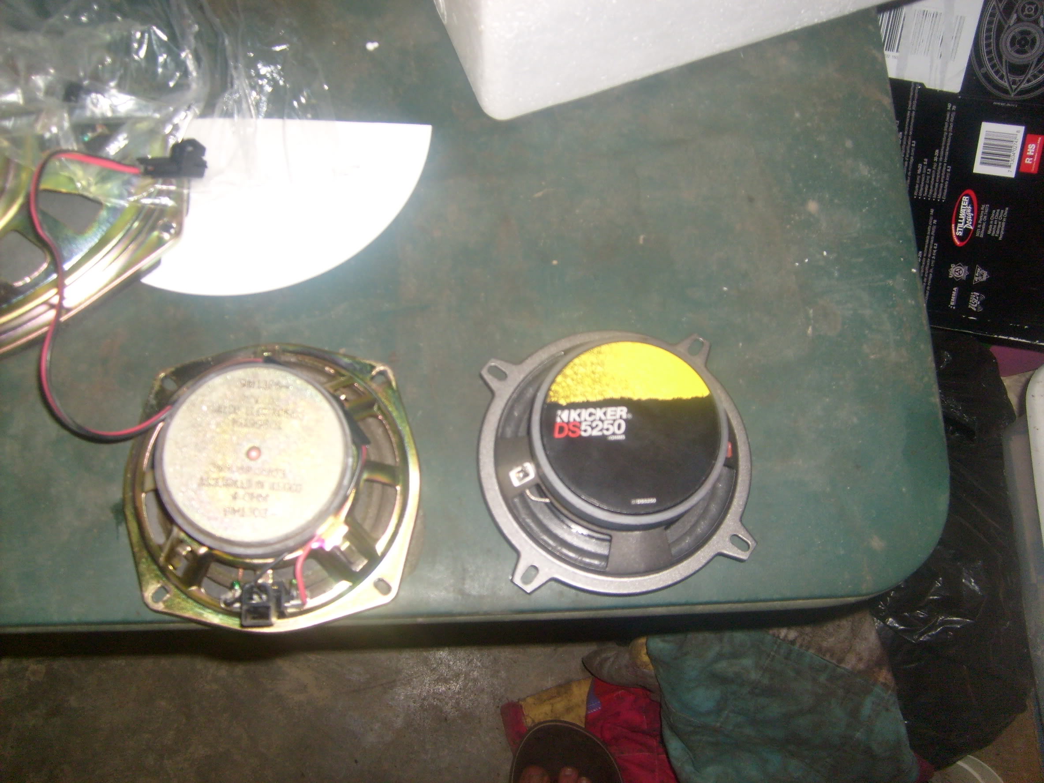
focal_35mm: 35
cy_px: 392
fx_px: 1056
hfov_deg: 52.6
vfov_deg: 40.7
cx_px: 522
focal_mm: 5.8
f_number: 2.8
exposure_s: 1/45
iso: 80
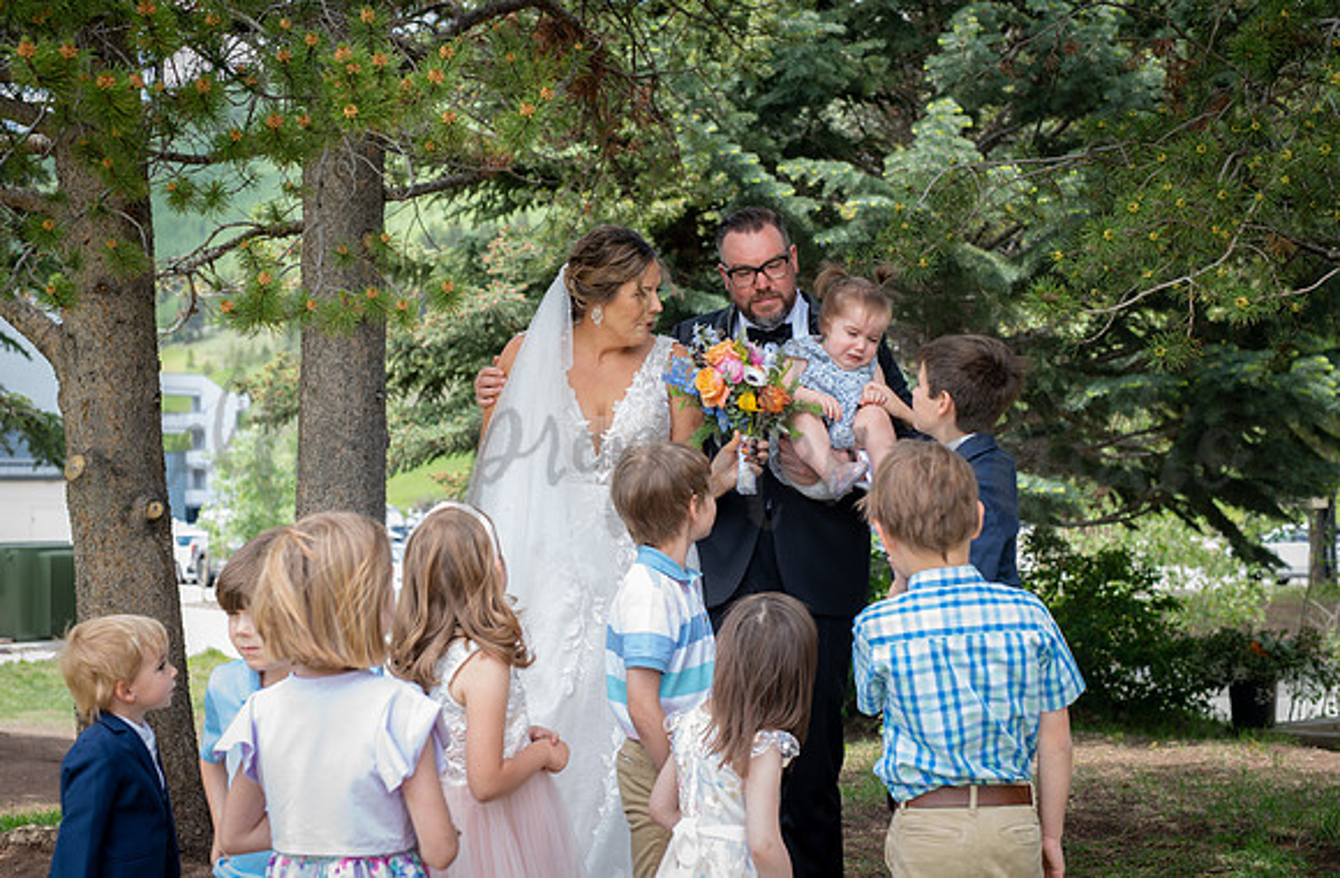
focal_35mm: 52
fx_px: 1939
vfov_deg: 25.5
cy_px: 413
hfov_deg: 38.1
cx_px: 642
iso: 125
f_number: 4.5
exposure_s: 1/80
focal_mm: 50
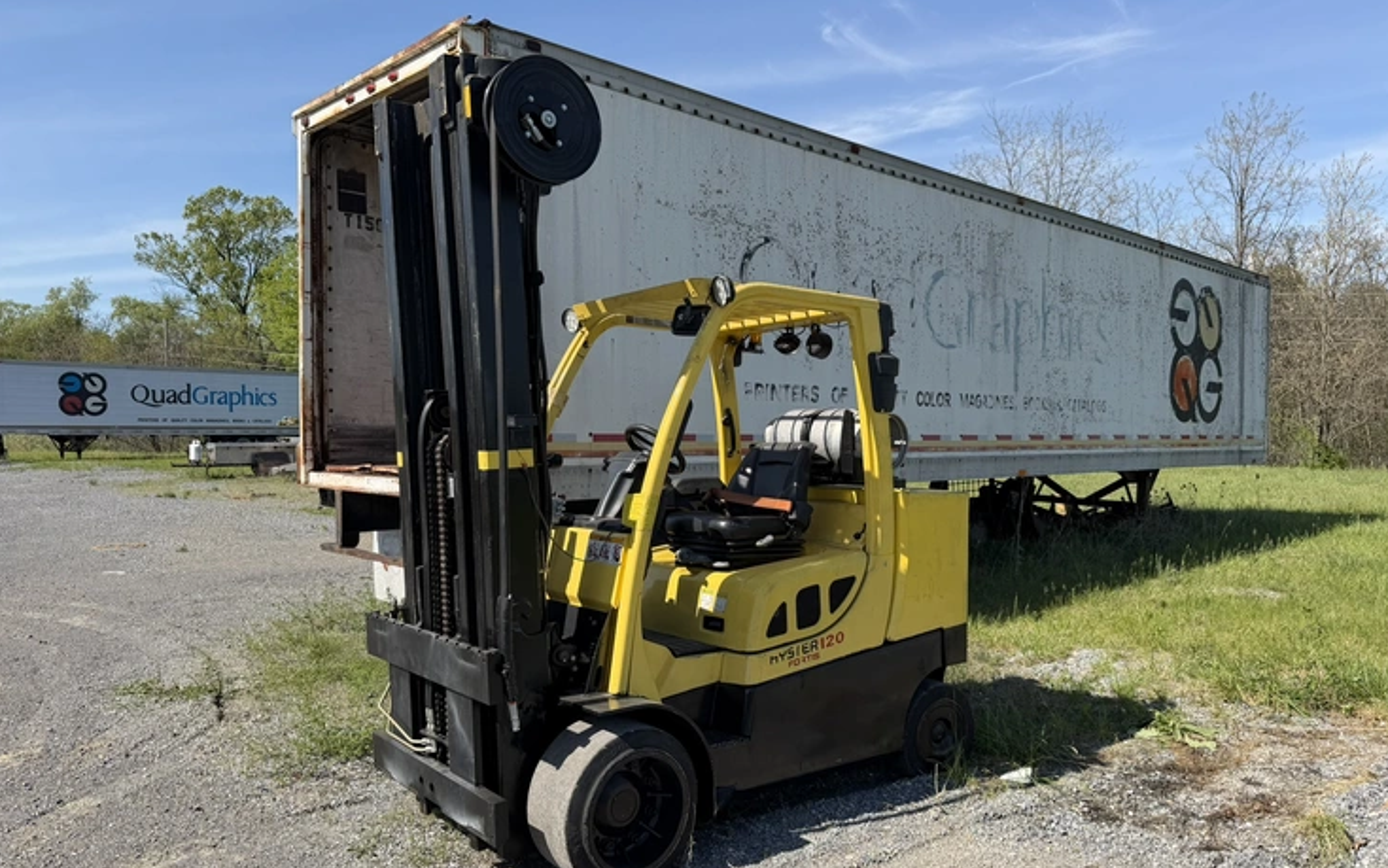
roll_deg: +2.3
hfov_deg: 70.4
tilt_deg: -2.7
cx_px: 688
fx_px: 984
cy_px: 455
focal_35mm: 26
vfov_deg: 47.6
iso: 80
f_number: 1.78
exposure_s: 1/3584
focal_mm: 6.76
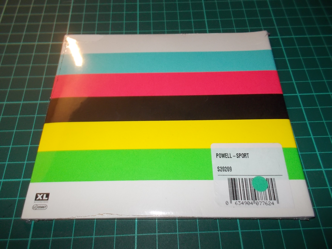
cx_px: 166
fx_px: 278
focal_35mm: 29
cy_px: 124
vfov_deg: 48.2
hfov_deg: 61.7
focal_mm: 4.1
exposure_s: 1/30
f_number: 3.3
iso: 200
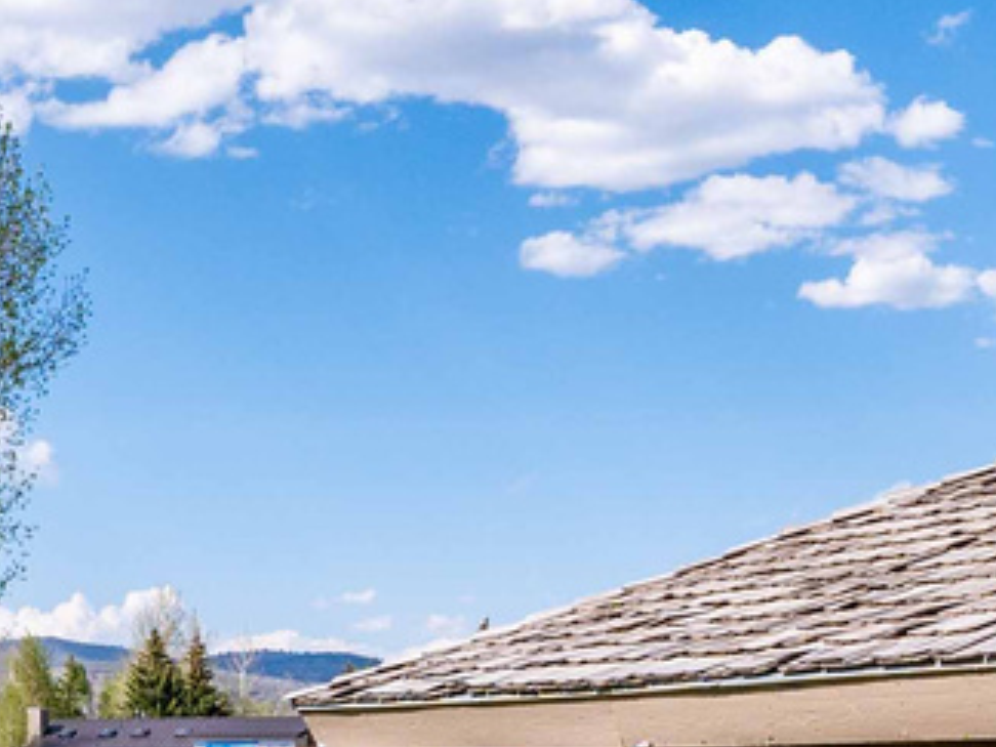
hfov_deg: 23.0
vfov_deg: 17.1
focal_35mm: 85
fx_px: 2446
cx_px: 526
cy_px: 709
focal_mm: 14
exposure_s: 1/1600
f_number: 7.1
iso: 500
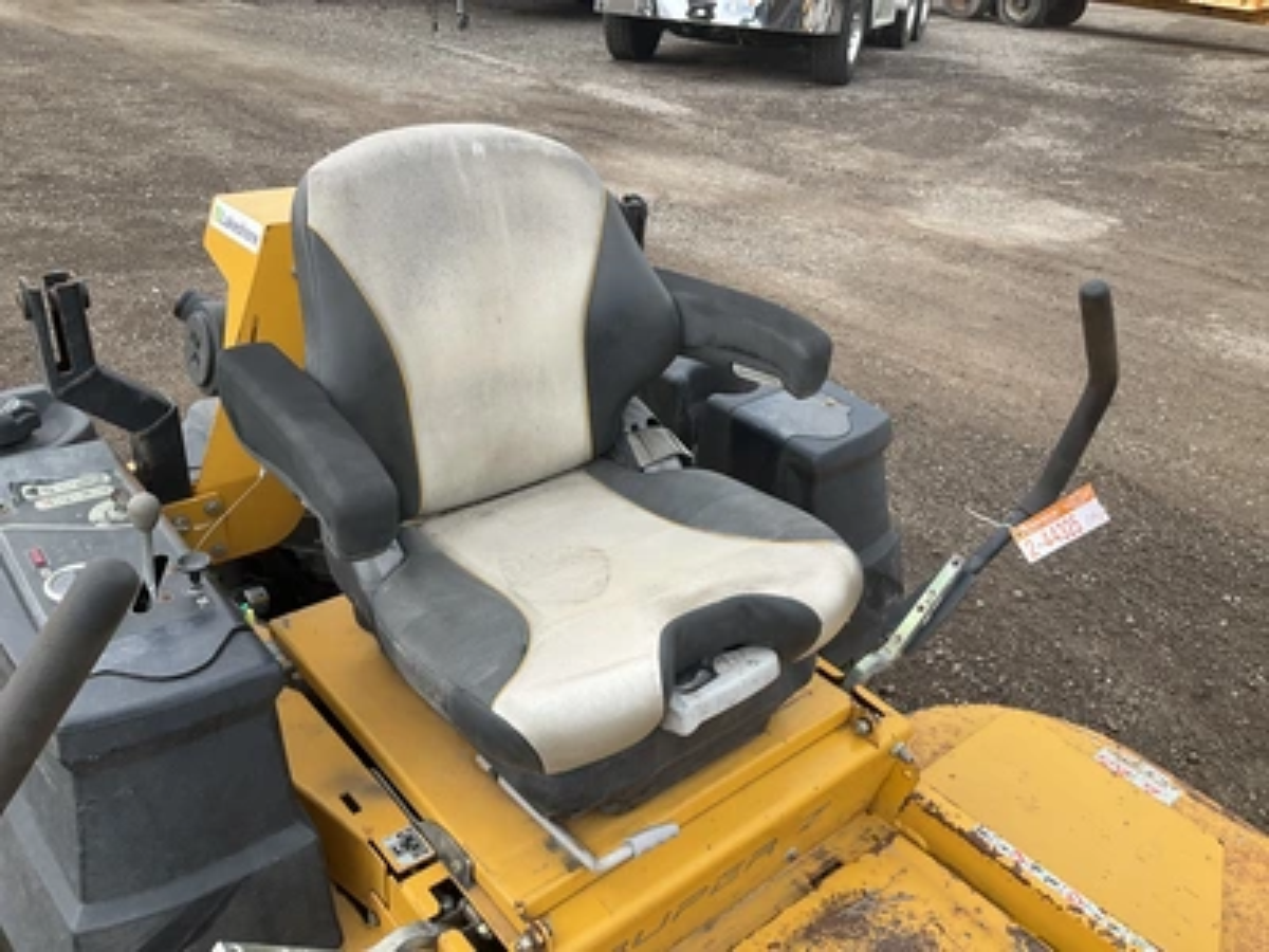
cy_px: 476
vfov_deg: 48.2
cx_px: 634
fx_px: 1063
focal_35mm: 29
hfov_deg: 61.7
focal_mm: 3
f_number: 1.8
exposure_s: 1/316
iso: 25
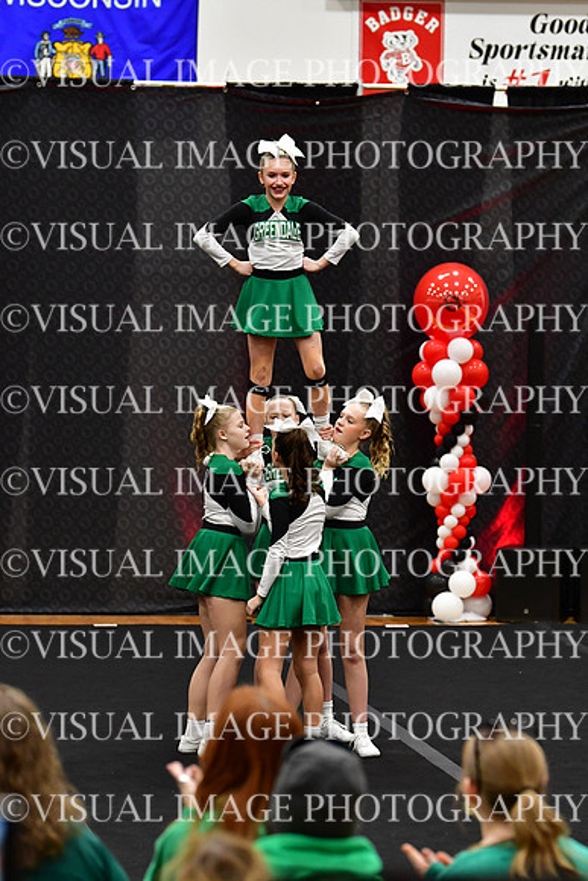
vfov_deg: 12.4
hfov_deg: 8.3
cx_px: 294
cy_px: 440
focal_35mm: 165
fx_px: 4040
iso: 4000
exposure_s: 1/500
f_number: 3.5
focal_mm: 110
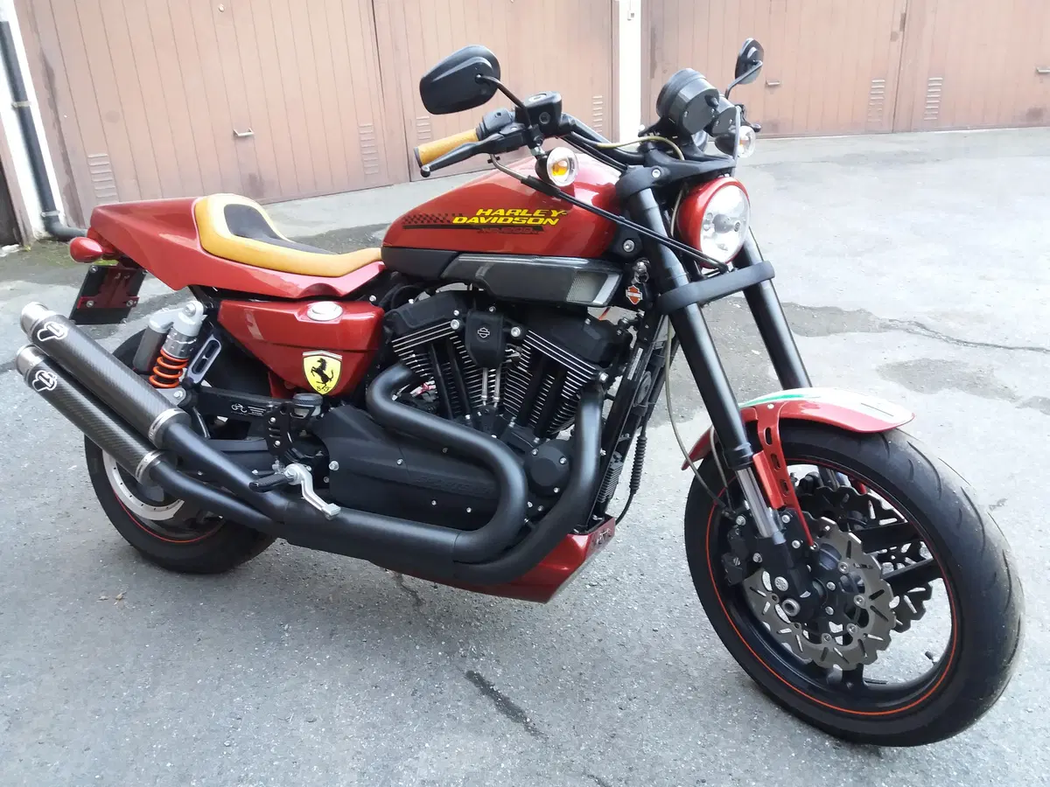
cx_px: 525
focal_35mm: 28
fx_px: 849
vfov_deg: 49.7
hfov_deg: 63.4
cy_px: 394
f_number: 1.9
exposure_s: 1/20
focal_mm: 3.7
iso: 160
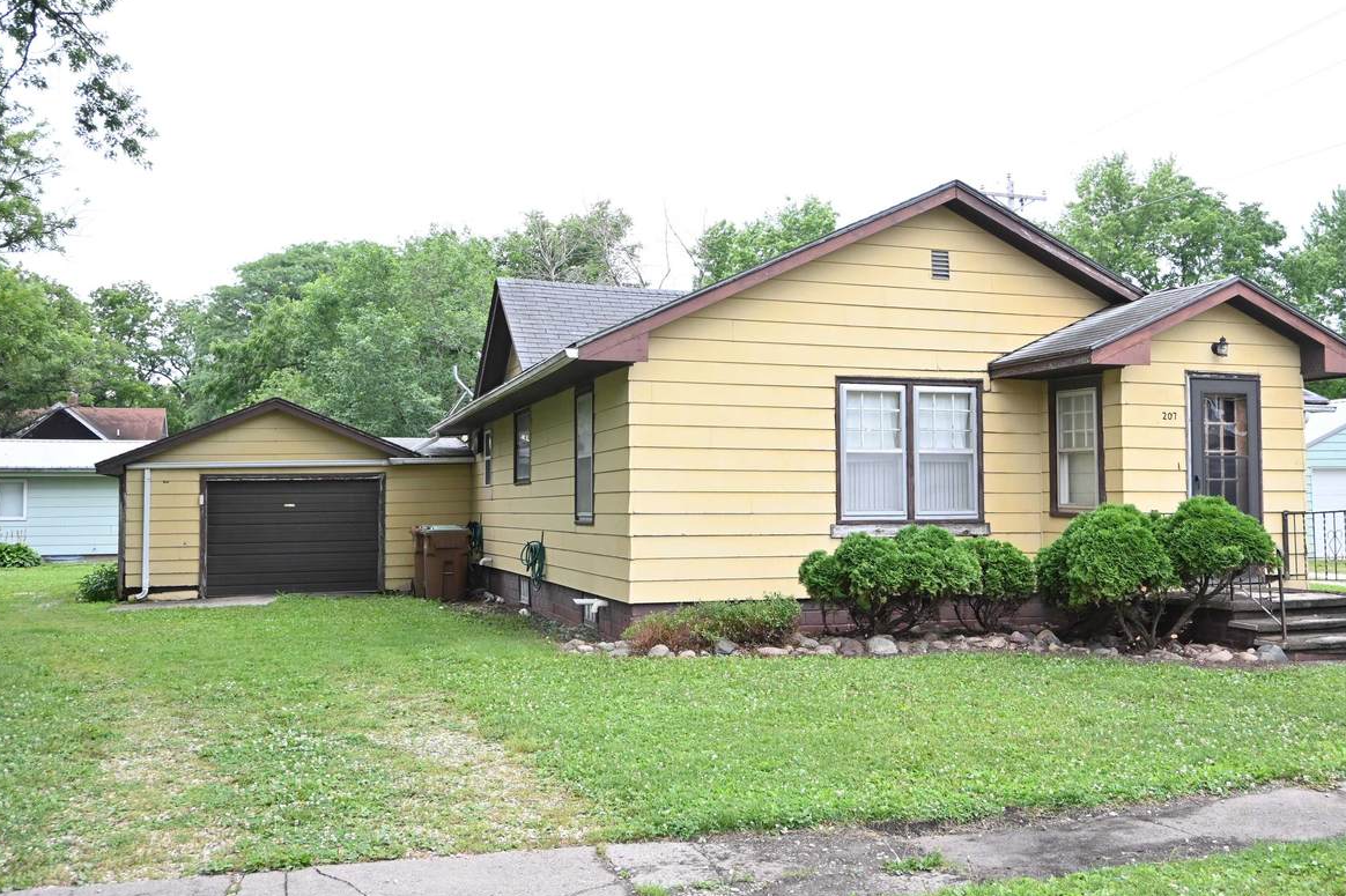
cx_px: 708
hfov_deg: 57.2
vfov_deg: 39.9
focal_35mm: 33
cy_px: 449
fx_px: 1233
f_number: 3.8
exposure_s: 1/1000
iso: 800
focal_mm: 20
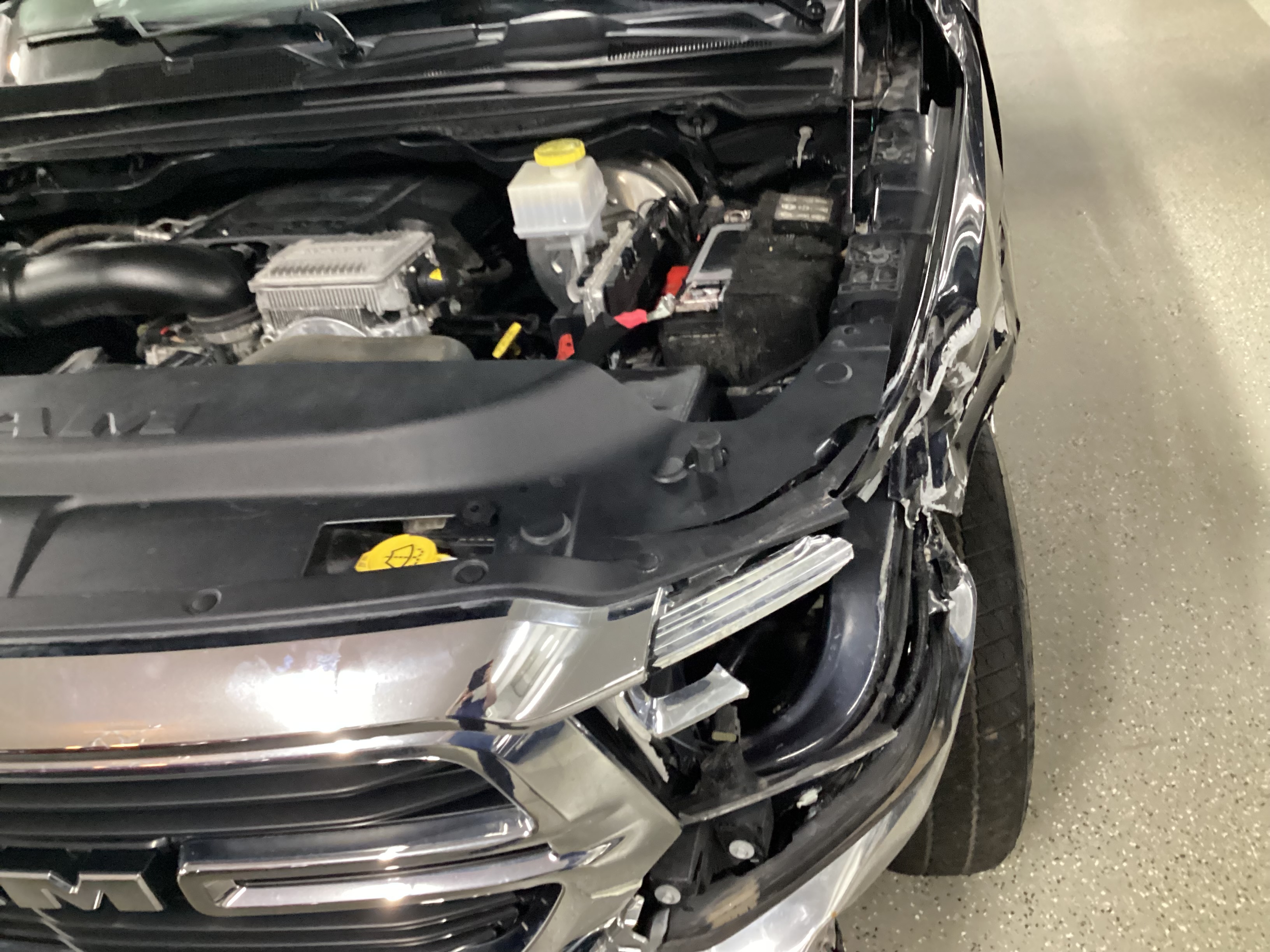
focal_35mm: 31
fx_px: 1137
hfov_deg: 58.4
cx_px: 635
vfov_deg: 45.4
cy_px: 476
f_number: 2.4
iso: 640
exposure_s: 1/30
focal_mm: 3.3
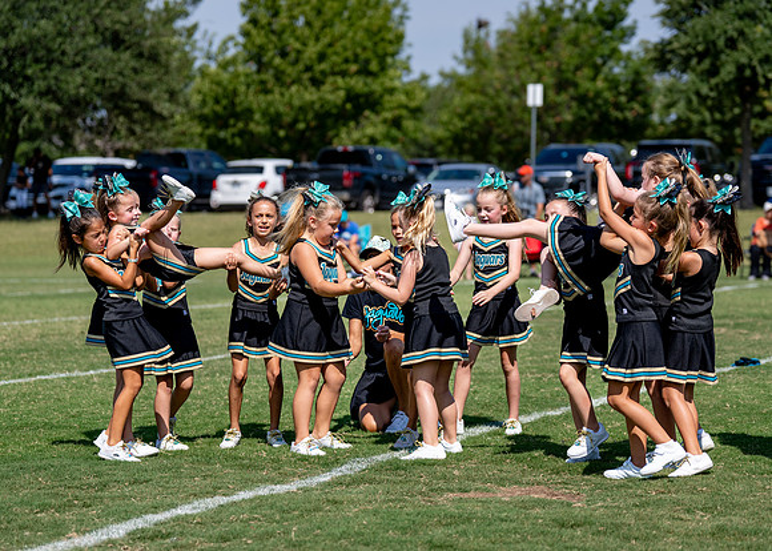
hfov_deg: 16.6
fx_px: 2650
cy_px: 267
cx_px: 413
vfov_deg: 11.9
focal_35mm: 121
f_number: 2.8
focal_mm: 100
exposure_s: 1/3200
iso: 100
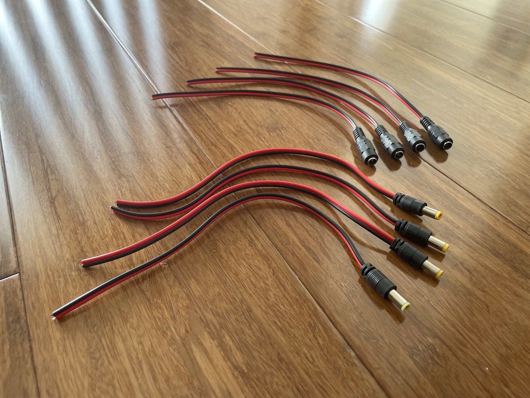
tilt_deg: -43.0
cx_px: 265
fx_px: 398
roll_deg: +2.3
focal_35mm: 26
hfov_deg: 67.3
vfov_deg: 53.1
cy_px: 199
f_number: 1.6
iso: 125
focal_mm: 4.2
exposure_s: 1/96
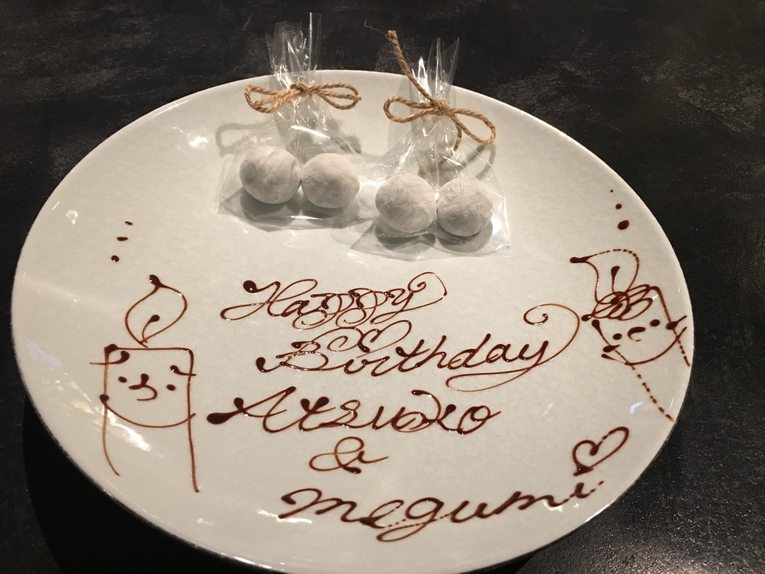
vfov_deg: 48.2
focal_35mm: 29
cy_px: 287
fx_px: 641
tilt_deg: -48.6
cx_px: 382
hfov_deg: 61.7
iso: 80
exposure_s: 1/15
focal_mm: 4.15
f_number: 2.2
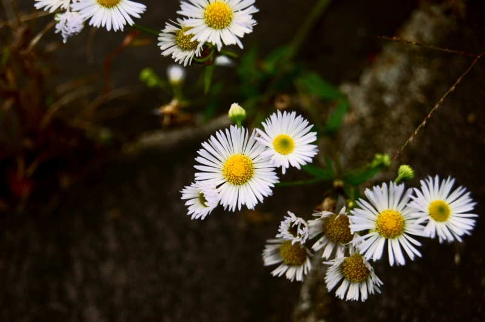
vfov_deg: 16.5
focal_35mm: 82
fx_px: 1111
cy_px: 161
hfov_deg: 24.6
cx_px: 242
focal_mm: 55
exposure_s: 1/160
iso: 400
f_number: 5.6
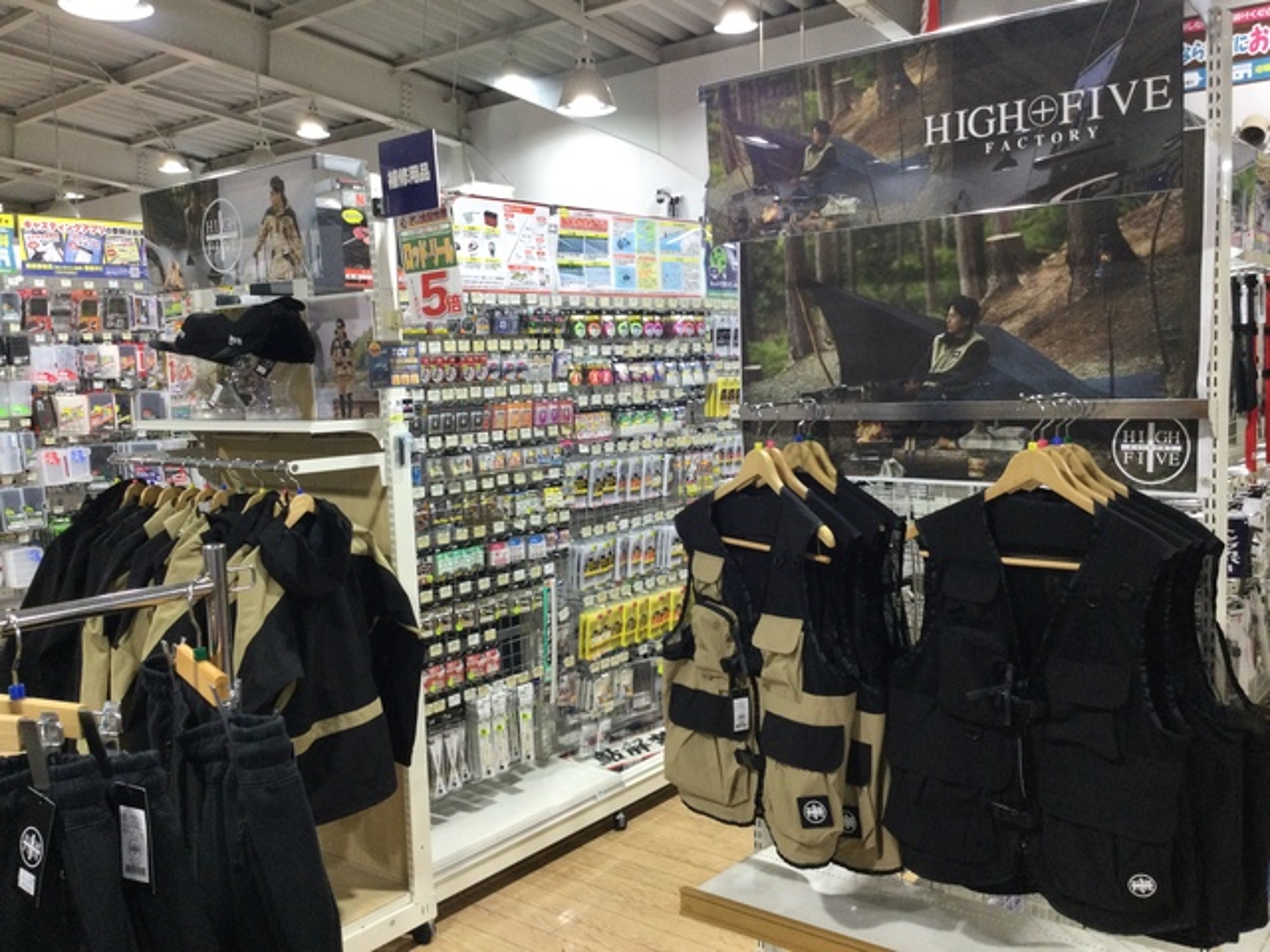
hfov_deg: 58.4
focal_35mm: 31
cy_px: 476
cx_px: 635
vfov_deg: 45.4
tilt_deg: -7.0
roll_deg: +2.0
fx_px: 1137
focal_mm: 3.3
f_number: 2.4
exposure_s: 1/30
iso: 50
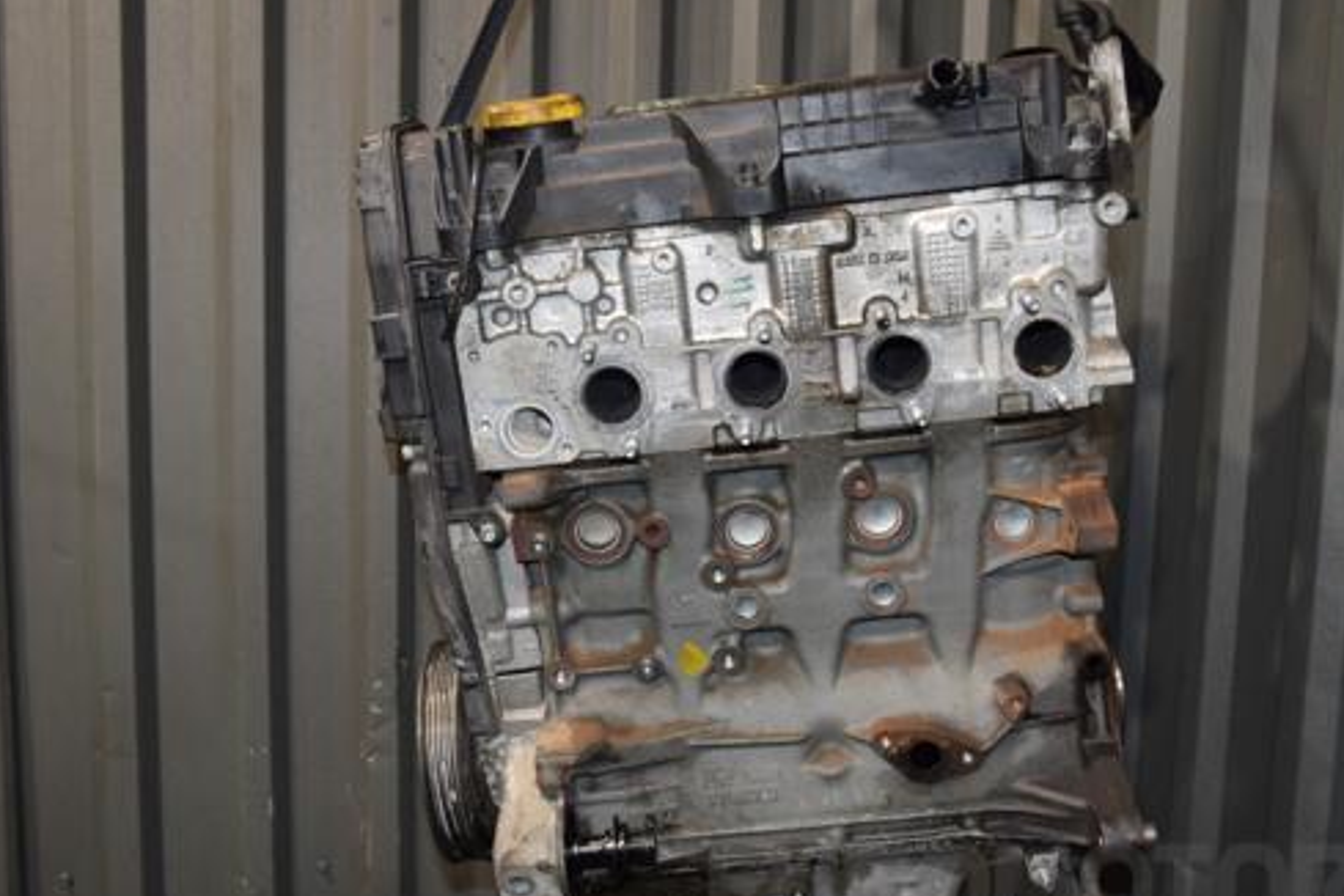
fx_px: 1441
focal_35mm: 39
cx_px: 657
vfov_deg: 34.5
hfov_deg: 50.0
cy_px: 519
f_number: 5
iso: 800
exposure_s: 1/60
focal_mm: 21
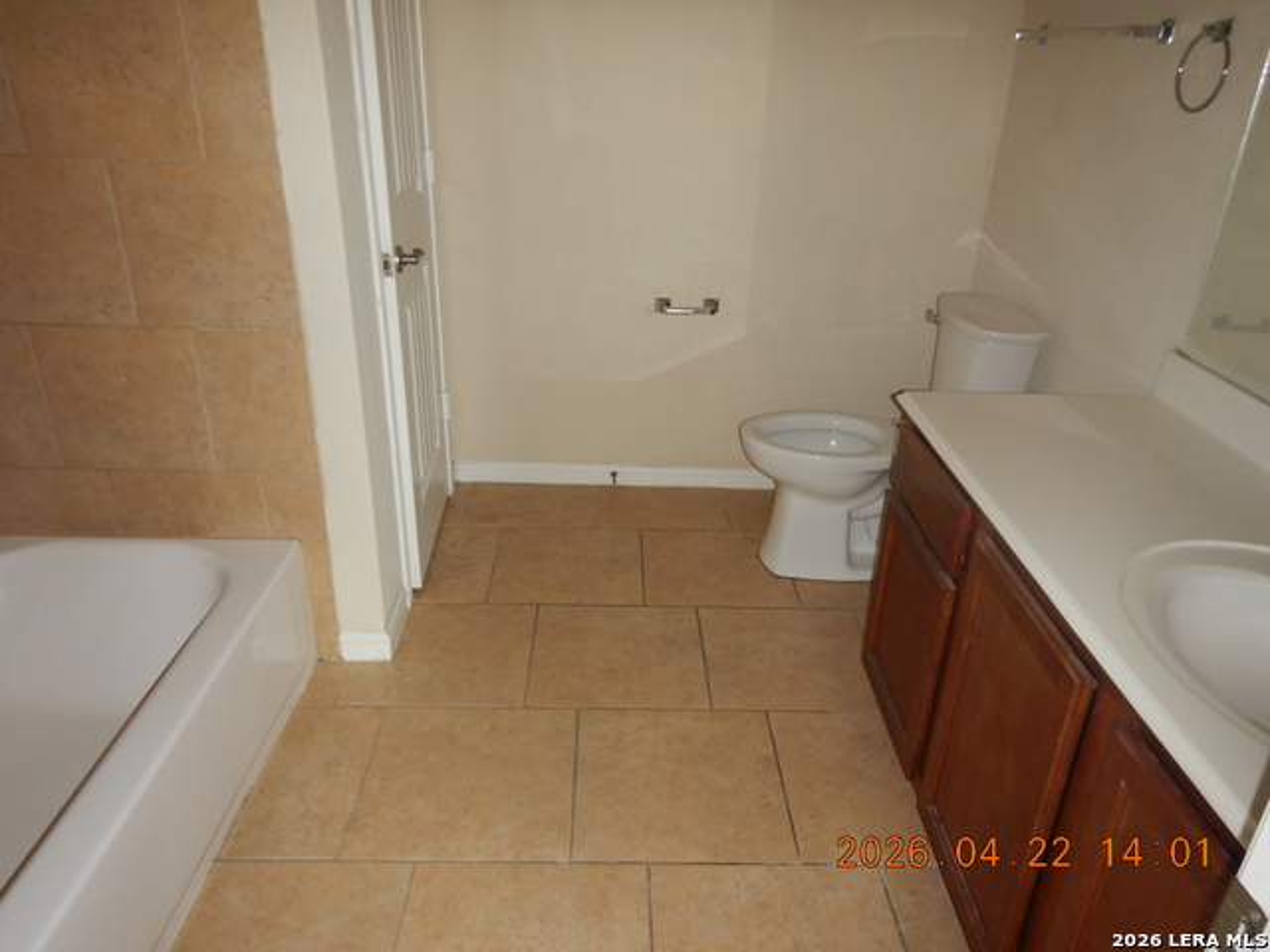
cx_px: 635
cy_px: 476
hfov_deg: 71.6
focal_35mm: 24
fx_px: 881
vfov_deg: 56.8
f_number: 2.8
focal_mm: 4.3
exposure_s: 1/30
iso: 200
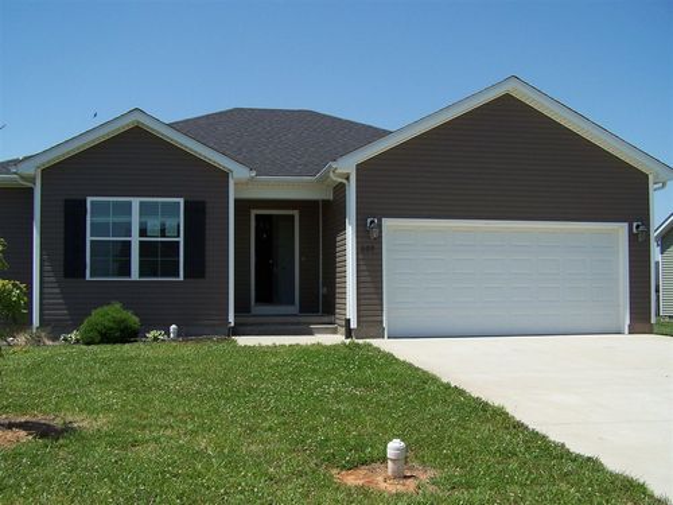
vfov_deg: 37.7
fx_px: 739
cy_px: 252
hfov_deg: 49.0
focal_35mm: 38
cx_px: 336
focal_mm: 6.3
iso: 80
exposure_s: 1/1000
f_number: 4
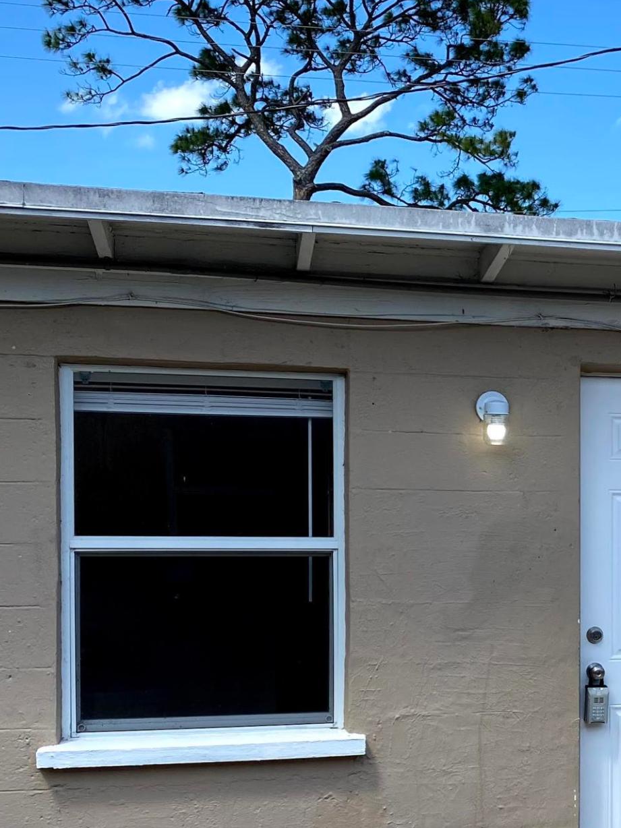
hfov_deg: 22.6
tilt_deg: -1.9
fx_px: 1459
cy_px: 576
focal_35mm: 61
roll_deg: +0.4
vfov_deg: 31.3
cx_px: 685
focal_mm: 4.25
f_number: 1.8
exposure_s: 1/1543
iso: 32
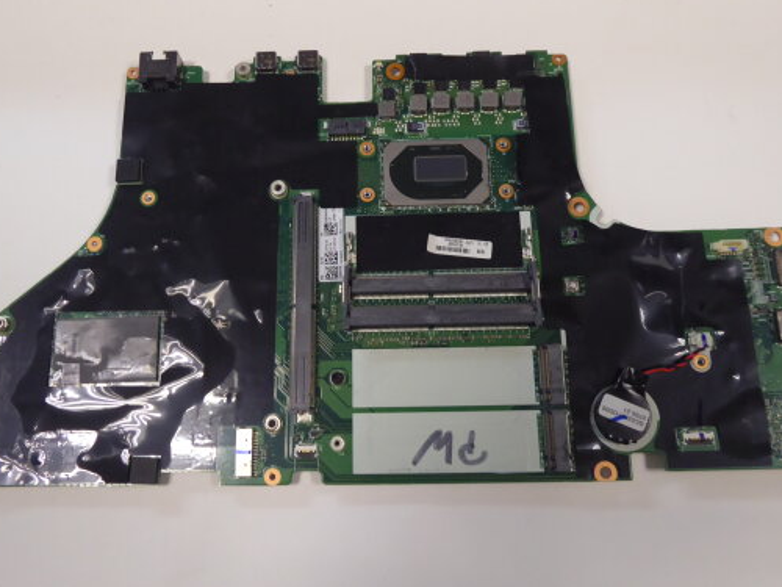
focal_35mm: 30
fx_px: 678
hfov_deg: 59.9
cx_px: 371
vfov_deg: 46.8
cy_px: 282
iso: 320
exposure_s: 1/60
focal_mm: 4.3
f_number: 3.3
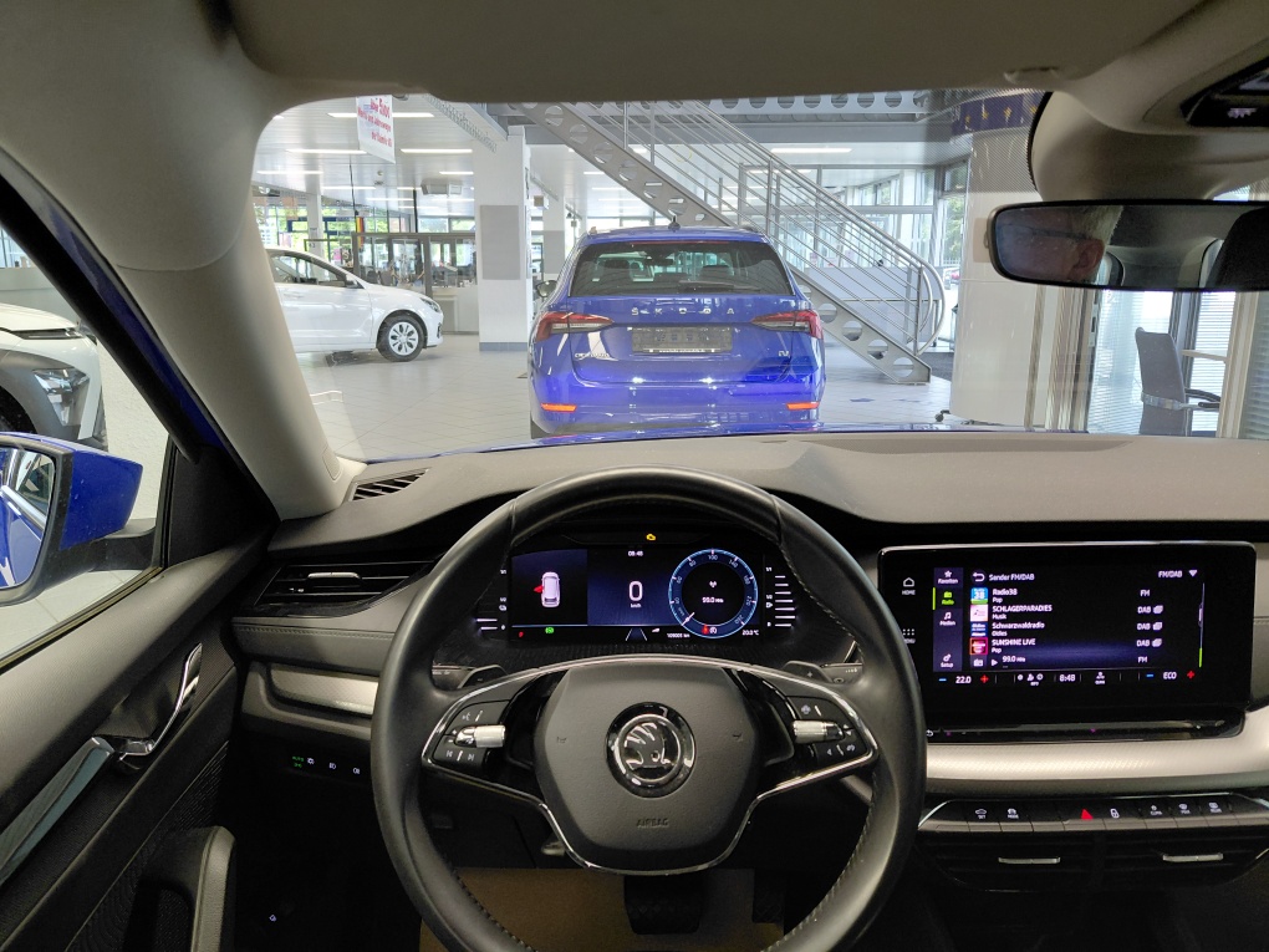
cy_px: 476
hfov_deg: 69.4
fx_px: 916
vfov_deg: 54.9
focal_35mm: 25
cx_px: 634
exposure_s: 1/50.1
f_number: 1.8
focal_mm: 4.69
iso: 200
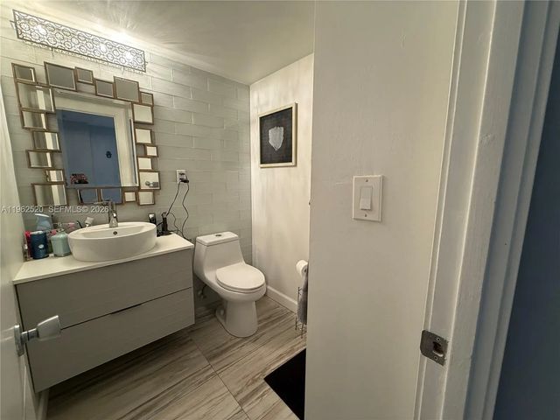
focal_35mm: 14
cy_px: 210
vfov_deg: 85.7
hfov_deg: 102.1
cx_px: 280
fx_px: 226
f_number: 2.2
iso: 200
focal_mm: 2.22
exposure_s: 1/60
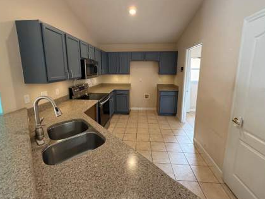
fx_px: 122
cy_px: 90
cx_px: 132
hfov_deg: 94.5
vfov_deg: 77.9
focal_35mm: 16
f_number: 2.2
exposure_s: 1/120
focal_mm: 2.22
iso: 400
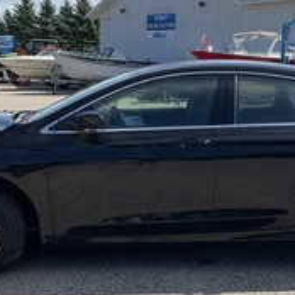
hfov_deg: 29.0
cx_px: 180
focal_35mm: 59
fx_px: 569
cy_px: 146
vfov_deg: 29.1
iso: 25
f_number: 1.8
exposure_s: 1/1534
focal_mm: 3
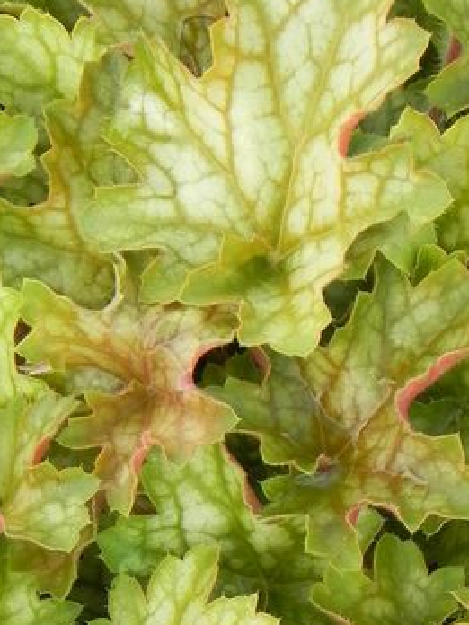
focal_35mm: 423
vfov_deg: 4.7
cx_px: 149
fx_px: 7641
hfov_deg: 3.5
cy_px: 503
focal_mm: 32.7
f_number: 5
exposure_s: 1/125
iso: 160
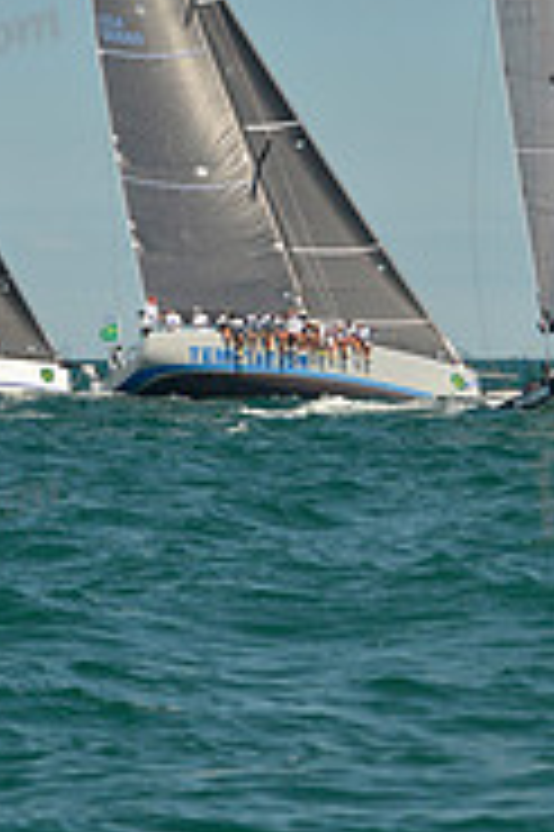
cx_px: 295
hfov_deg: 5.1
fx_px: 6244
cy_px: 261
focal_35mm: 270
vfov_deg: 7.6
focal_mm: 86
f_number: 5
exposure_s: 1/1600
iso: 400
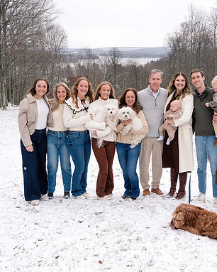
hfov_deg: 40.0
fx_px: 297
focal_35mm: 37
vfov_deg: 49.1
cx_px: 125
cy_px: 137
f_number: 13
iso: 800
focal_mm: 26
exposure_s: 1/250
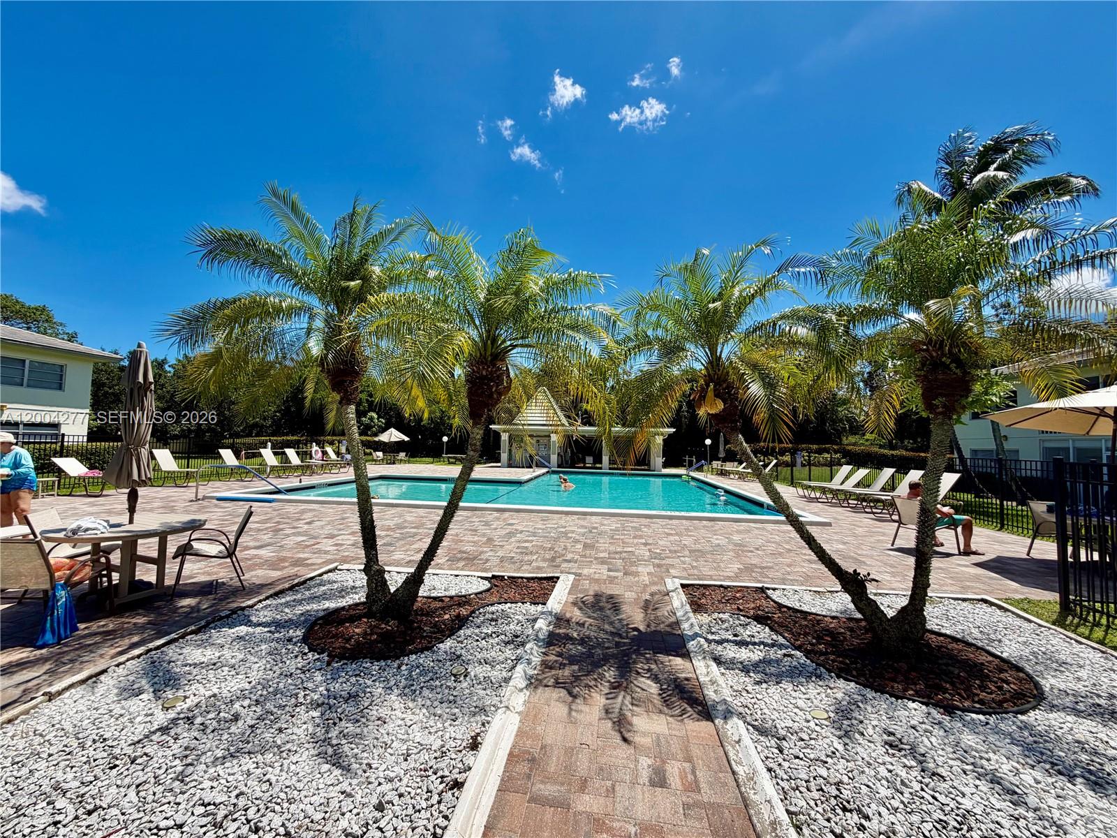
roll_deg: -1.0
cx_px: 558
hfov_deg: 102.1
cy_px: 419
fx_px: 452
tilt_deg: +2.9
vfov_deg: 85.7
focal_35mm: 14
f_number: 2.2
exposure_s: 1/970
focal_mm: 2.22
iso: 20
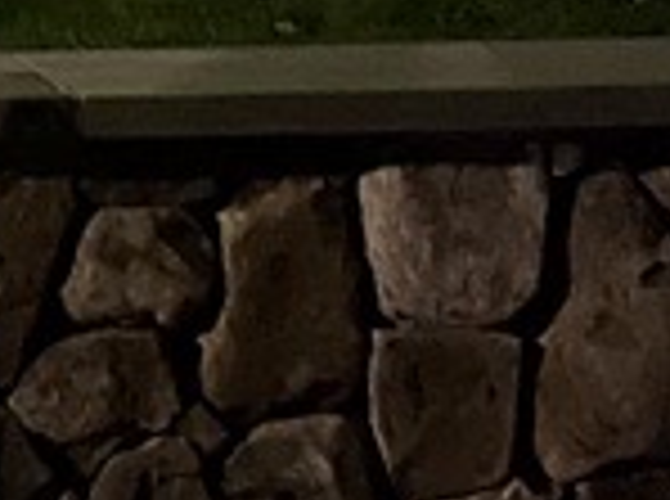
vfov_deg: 7.1
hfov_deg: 9.9
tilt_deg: +5.8
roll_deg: +1.3
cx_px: -589
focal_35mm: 189
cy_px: -964
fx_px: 3649
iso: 1250
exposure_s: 1/9
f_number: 1.5
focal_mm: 5.7
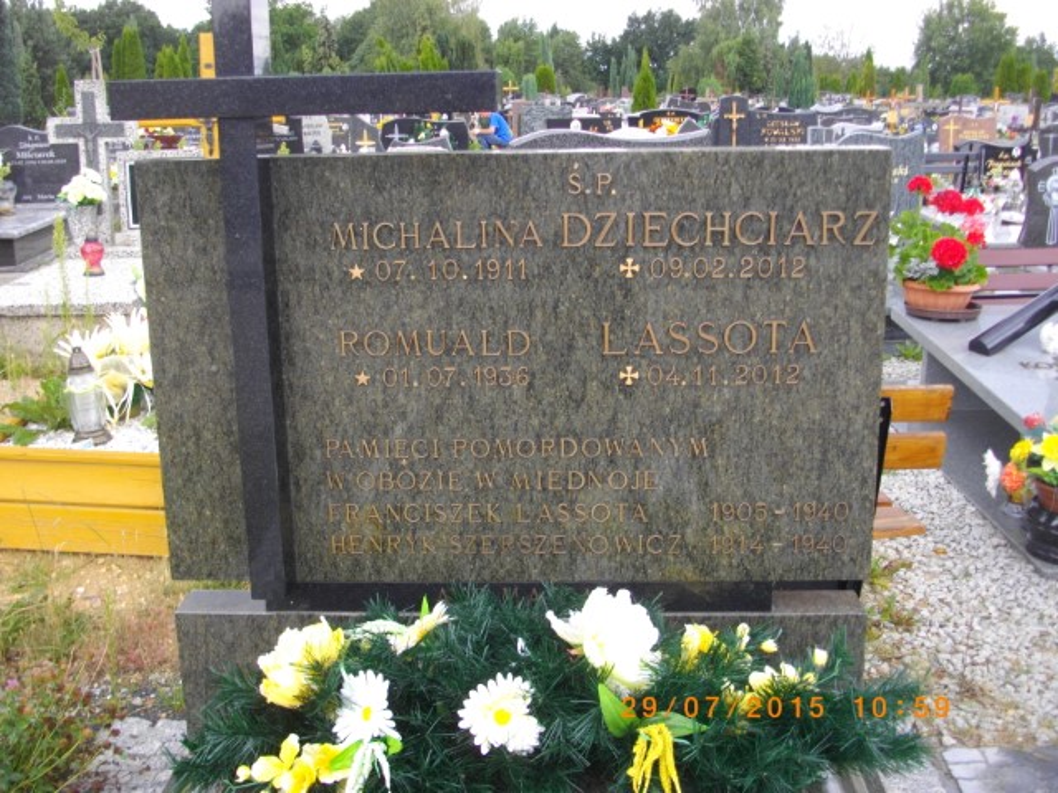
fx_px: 1223
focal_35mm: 40
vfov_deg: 36.0
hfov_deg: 46.8
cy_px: 396
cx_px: 529
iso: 100
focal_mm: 7.1
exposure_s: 1/160
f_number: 3.2
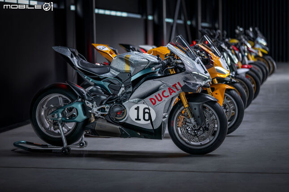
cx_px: 144
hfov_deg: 23.9
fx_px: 682
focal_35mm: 85
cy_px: 96
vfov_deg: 16.1
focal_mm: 85
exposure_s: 1/125
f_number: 1.8
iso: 320
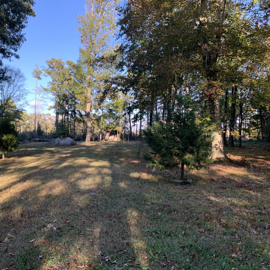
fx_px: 274
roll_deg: +1.8
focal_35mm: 31
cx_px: 115
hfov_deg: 52.3
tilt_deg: +1.0
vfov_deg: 52.5
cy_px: 134
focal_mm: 4.25
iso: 25
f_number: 1.8
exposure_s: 1/217
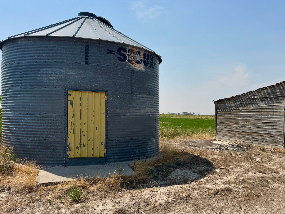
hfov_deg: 54.6
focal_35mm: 33
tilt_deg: -1.8
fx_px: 272
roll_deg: -1.3
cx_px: 182
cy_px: 123
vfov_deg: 42.8
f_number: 1.78
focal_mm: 6.76
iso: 80
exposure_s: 1/9009
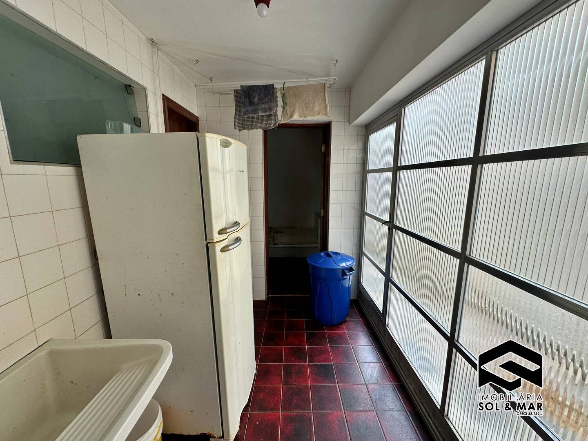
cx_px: 294
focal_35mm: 14
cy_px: 220
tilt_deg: -9.9
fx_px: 238
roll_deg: -0.2
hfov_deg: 102.1
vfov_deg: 85.7
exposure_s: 1/120
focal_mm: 2.22
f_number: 2.2
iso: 80
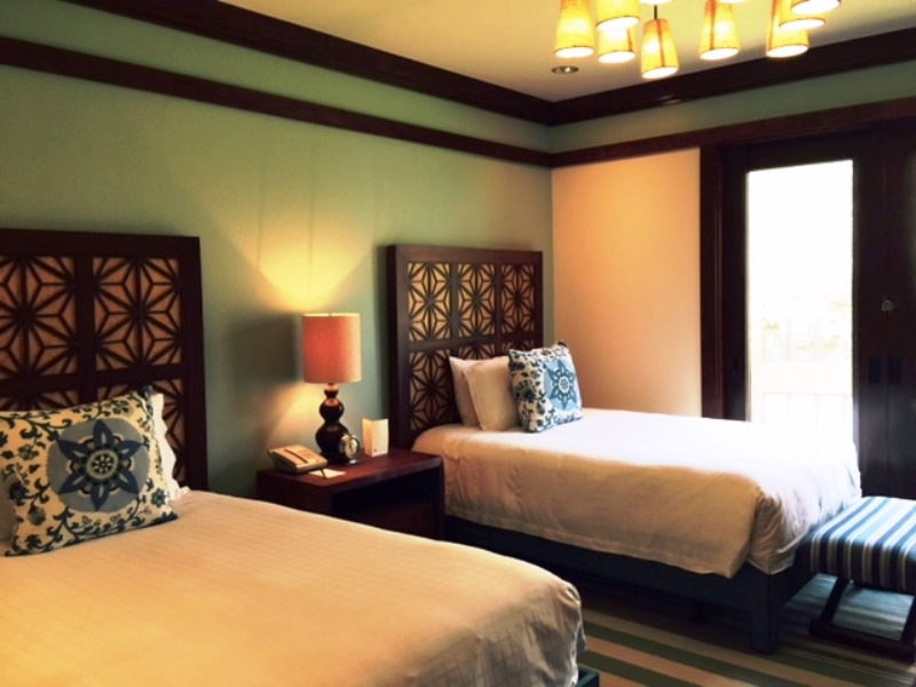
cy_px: 344
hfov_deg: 61.7
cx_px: 458
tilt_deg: -5.7
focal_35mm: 29
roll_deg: -0.7
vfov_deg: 48.2
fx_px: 767
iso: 50
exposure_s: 1/30
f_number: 2.2
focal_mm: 4.15
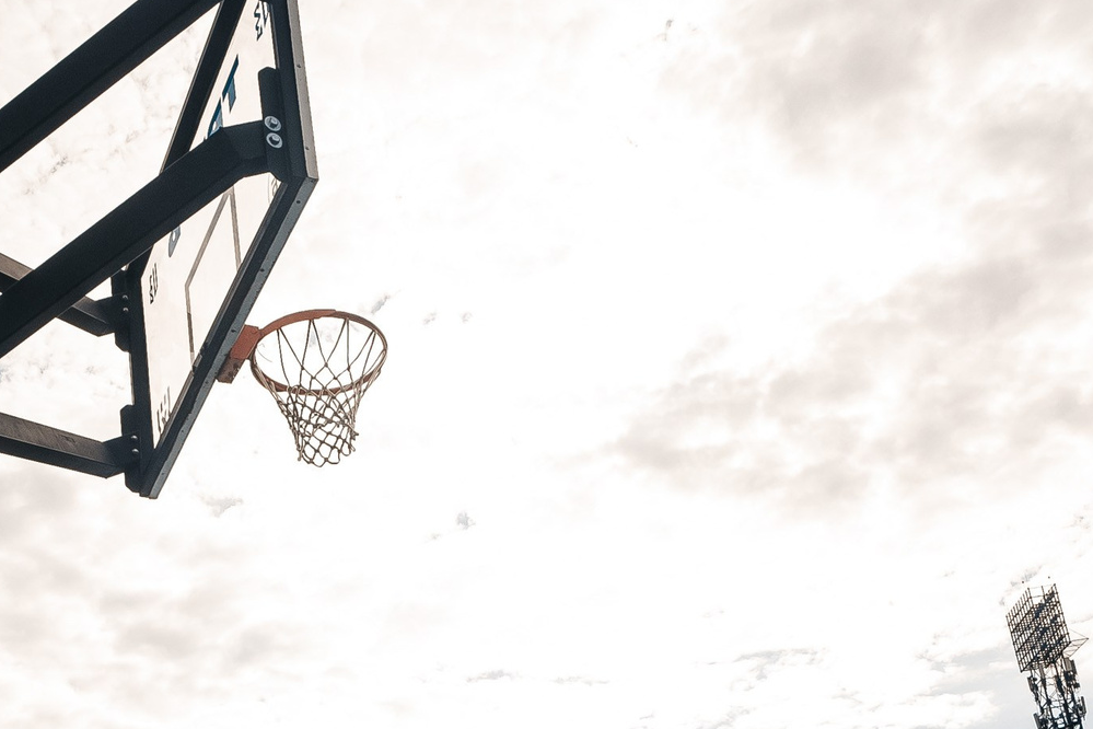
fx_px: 1245
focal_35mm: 41
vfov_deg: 29.5
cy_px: 797
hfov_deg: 46.8
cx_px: 381
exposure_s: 1/6400
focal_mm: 16
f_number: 3.5
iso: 400
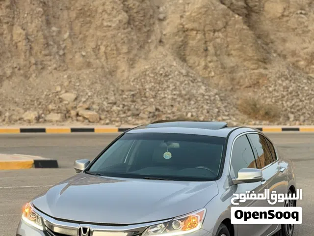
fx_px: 435
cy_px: 118
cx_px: 157
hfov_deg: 39.7
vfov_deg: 30.3
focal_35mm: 48
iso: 320
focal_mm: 6.76
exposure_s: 1/40
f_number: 1.78
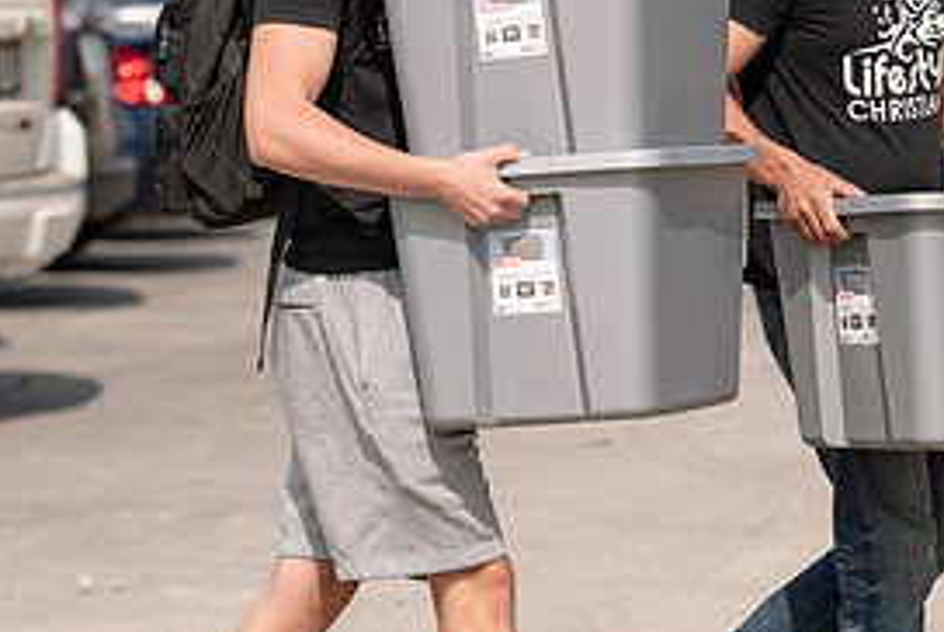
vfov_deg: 5.6
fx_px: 6484
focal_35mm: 247
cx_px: 528
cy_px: -33
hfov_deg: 8.3
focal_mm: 116
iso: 64
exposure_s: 1/800
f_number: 3.5
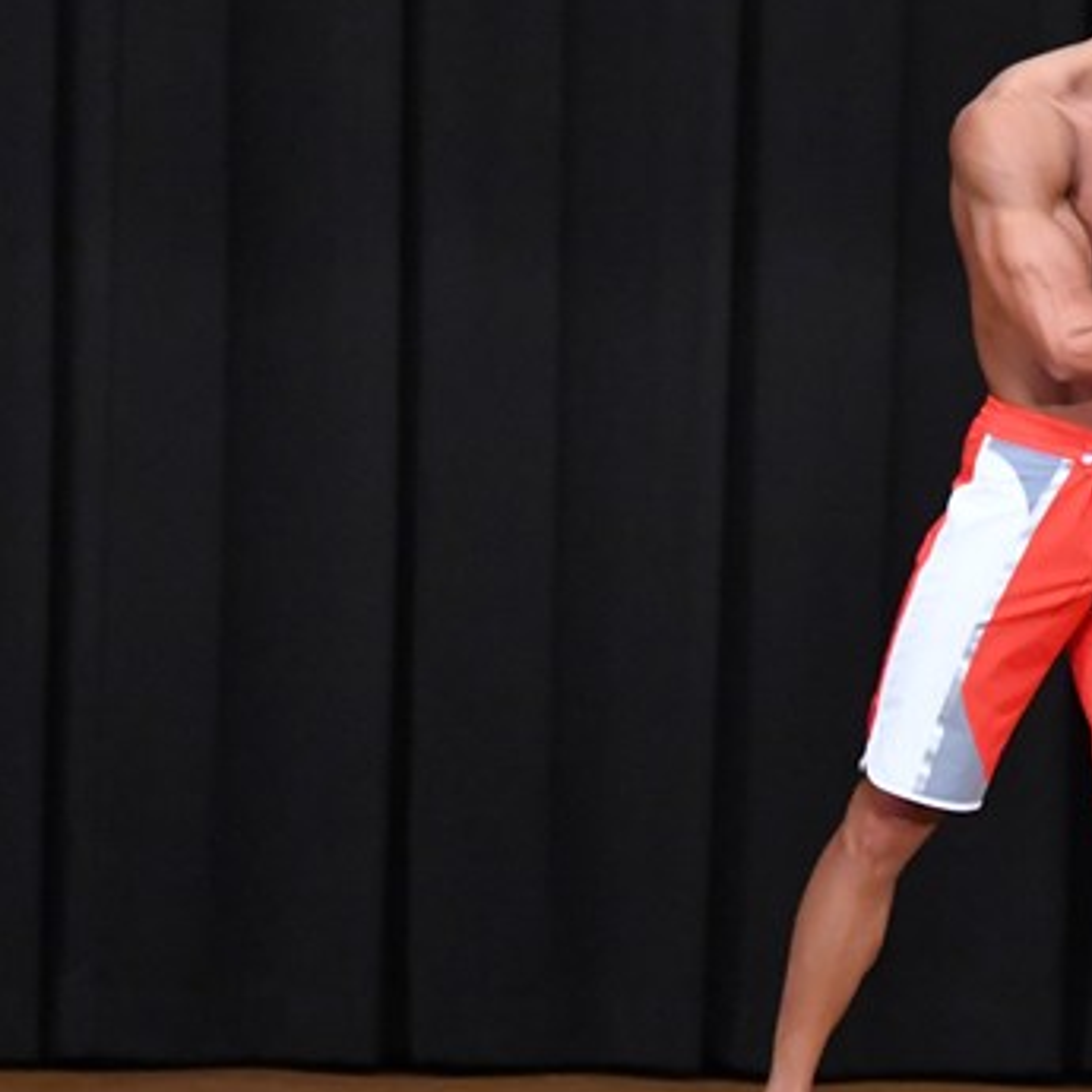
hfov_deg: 4.1
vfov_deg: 4.1
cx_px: 1062
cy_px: 497
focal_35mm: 429
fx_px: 15311
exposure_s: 1/400
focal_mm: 150
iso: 8000
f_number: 5.6
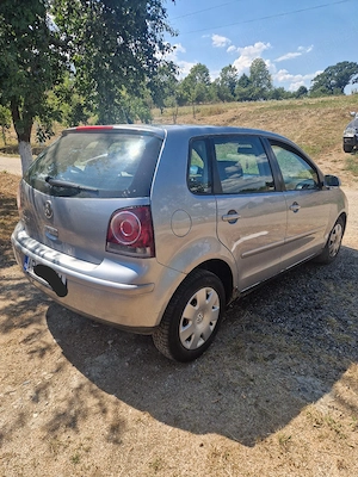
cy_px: 238
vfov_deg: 73.9
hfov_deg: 58.9
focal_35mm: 23
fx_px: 317
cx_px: 179
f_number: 1.8
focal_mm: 5.4
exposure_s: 1/1000
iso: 50
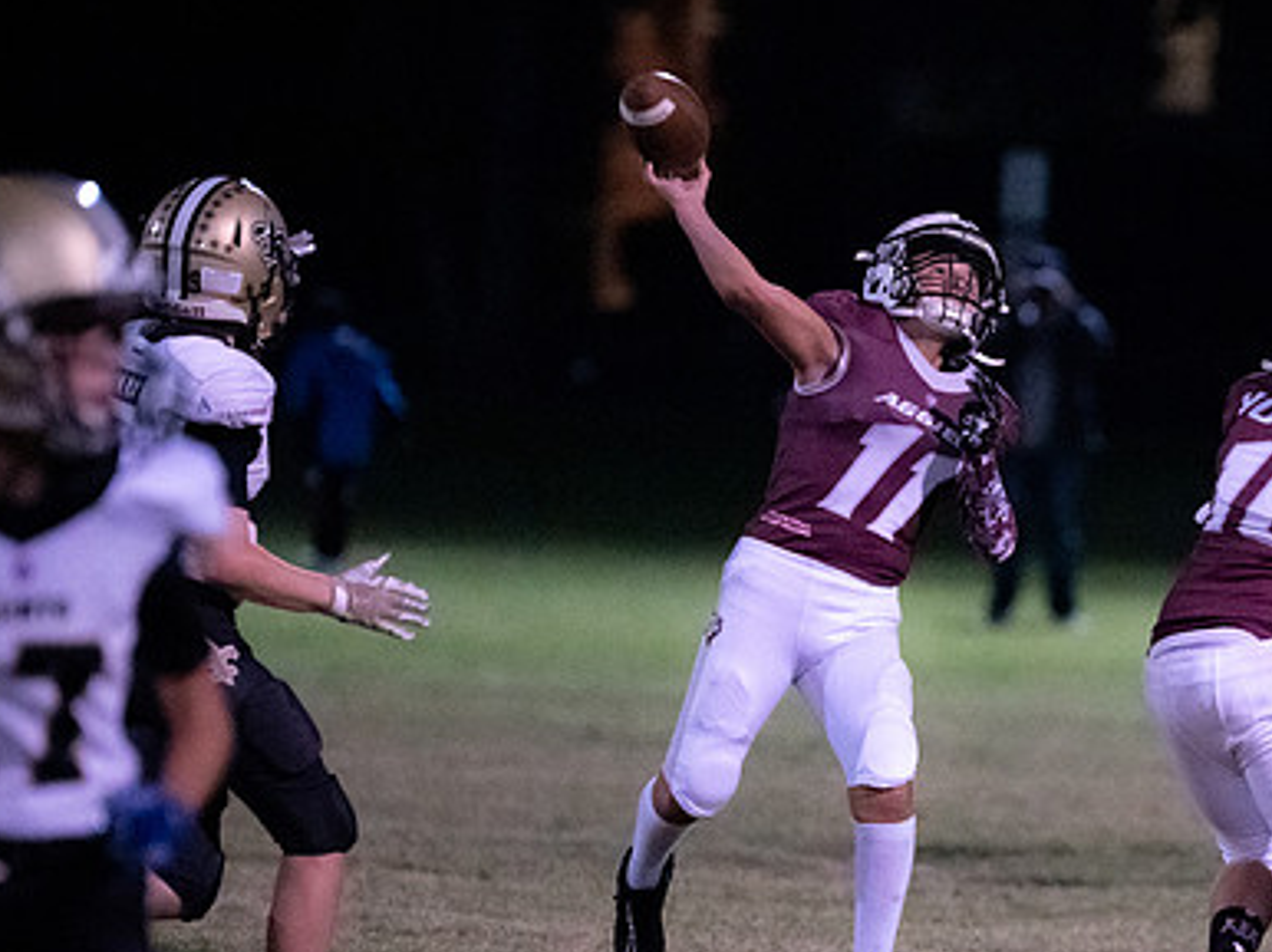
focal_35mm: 441
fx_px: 16195
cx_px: 1099
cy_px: 644
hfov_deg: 4.5
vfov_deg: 3.4
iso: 12800
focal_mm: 200
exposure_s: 1/1000
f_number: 2.8
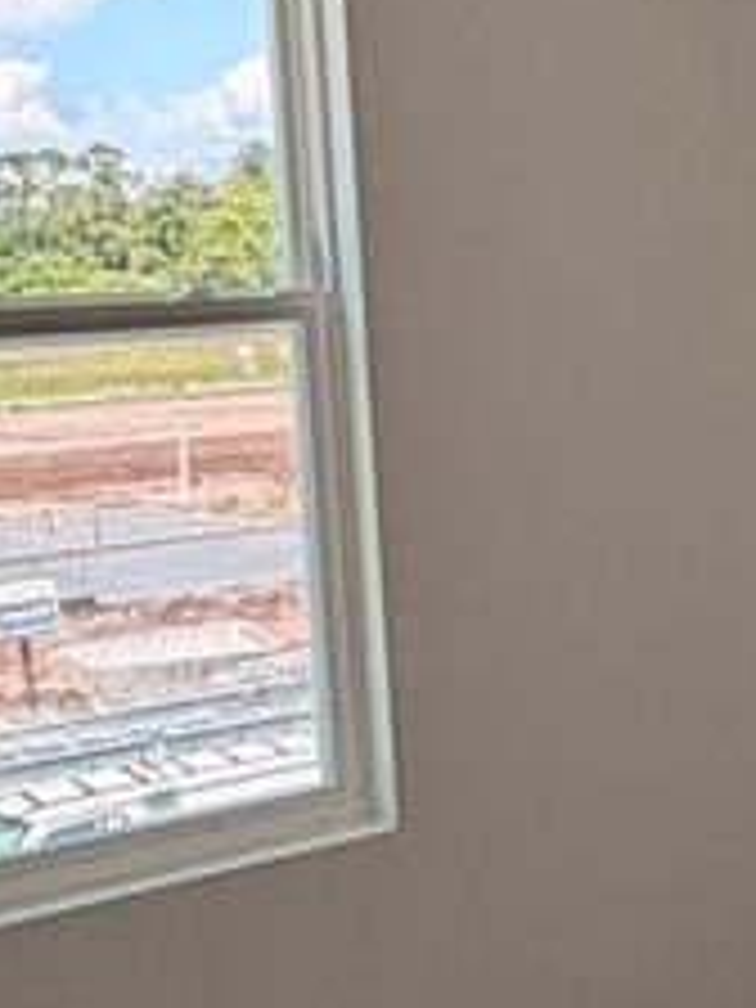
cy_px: 364
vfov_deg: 25.9
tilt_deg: -3.2
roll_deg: +1.3
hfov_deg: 16.8
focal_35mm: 75
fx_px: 2184
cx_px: 1292
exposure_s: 1/120
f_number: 2.2
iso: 64
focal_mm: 2.22
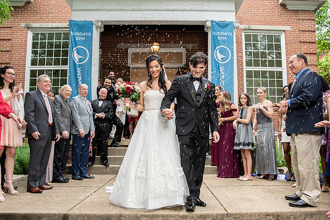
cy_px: 126
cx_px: 181
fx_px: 271
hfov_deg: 62.5
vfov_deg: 44.1
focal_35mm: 30
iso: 800
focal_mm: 24
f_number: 4
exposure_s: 1/250
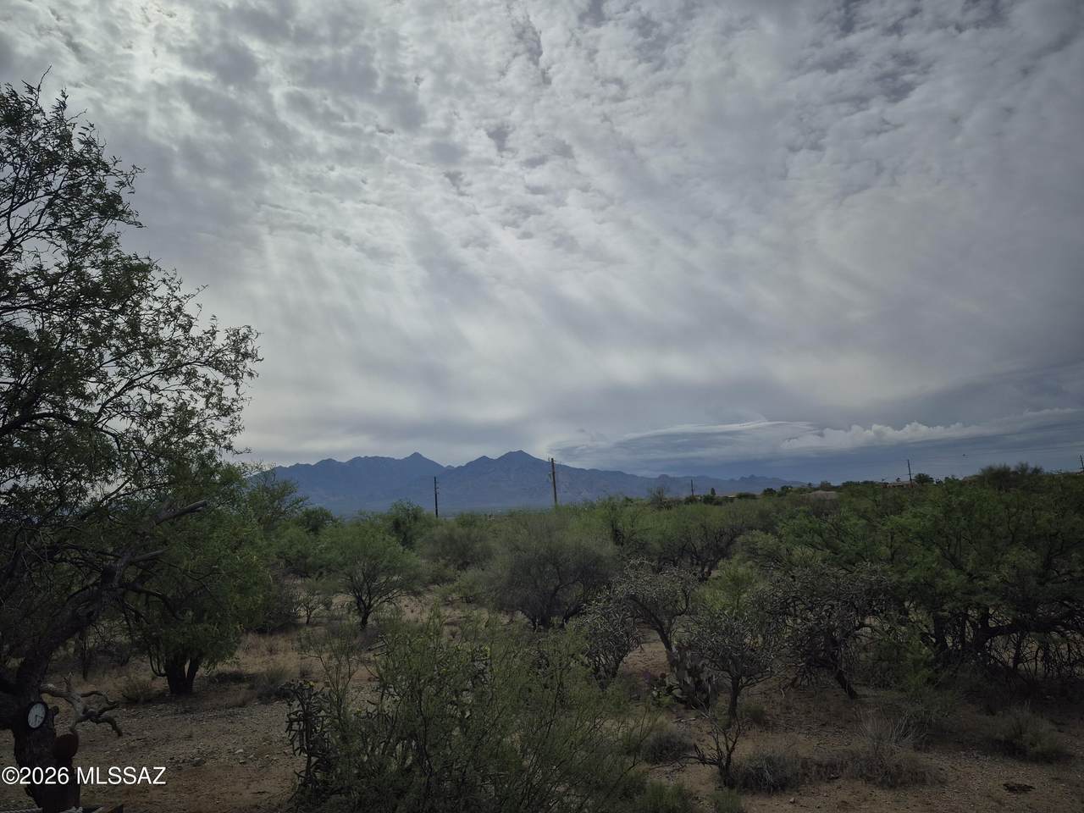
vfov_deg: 58.9
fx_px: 720
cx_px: 542
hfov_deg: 73.9
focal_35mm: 23
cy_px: 406
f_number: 1.8
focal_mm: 5.4
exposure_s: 1/4176
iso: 25
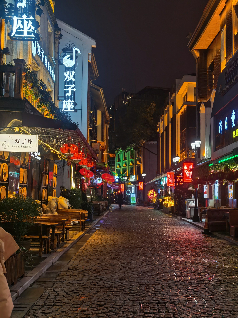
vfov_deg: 42.9
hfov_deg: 32.9
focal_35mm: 44
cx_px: 119
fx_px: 403
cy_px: 159
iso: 80
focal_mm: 5.56
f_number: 1.6
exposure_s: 1/120
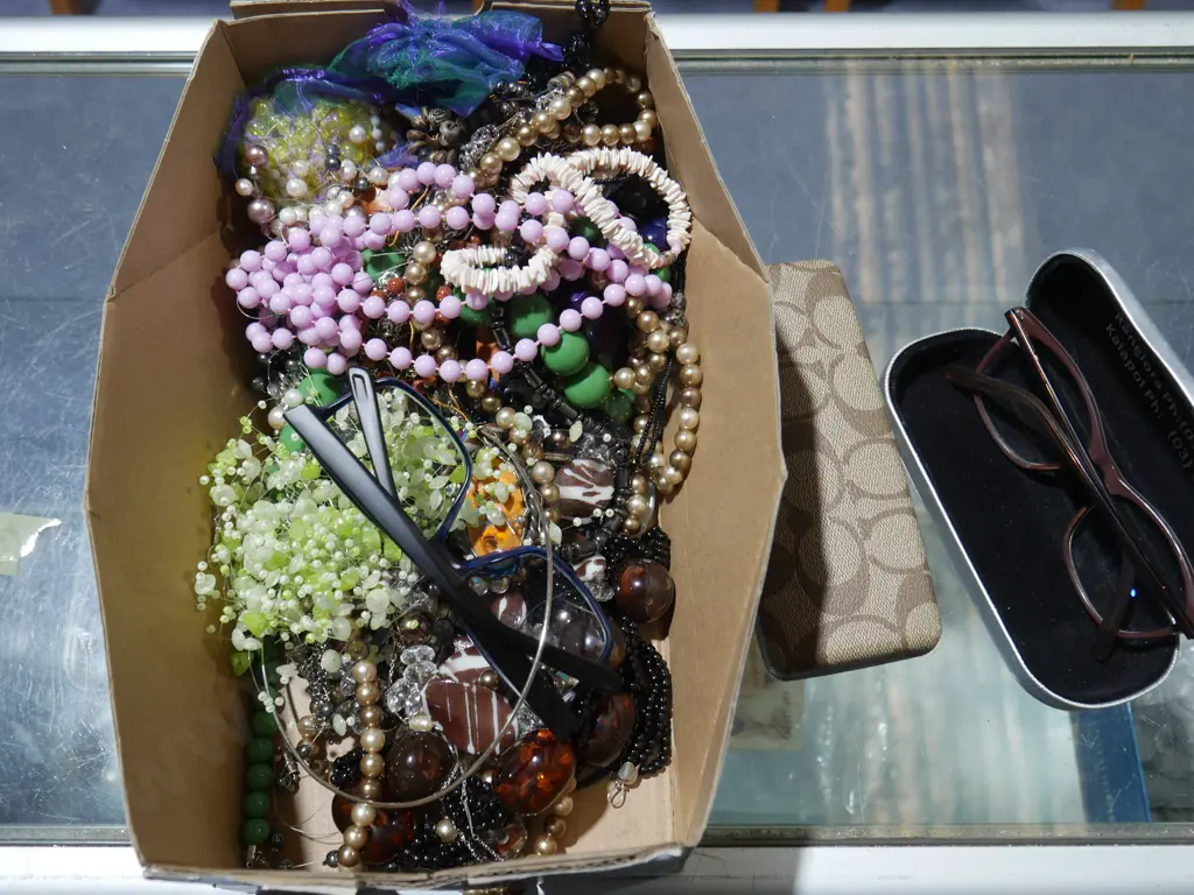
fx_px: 1242
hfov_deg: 51.4
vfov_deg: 39.7
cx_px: 597
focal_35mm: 36
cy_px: 448
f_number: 4.5
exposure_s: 1/60
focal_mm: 18
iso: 400
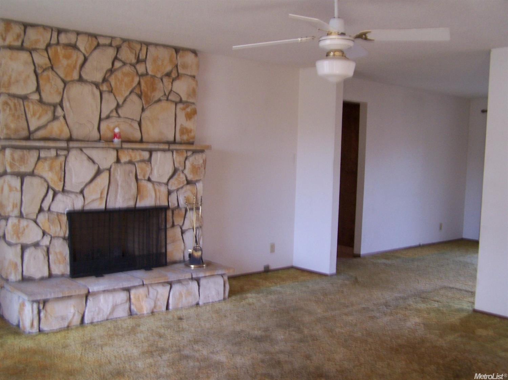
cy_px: 190
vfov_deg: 37.7
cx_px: 254
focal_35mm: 38
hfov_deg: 49.0
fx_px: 557
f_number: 2.8
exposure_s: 1/20
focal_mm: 6.3
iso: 140
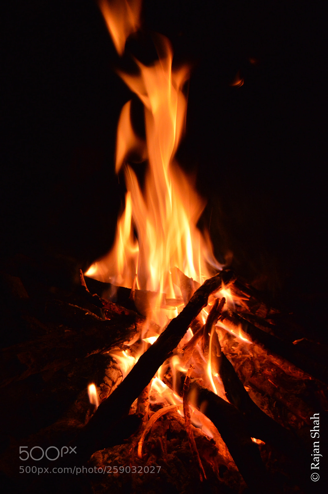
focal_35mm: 48
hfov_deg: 28.0
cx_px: 164
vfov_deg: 41.1
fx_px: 657
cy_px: 247
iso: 1800
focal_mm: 32
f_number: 4.5
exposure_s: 1/60
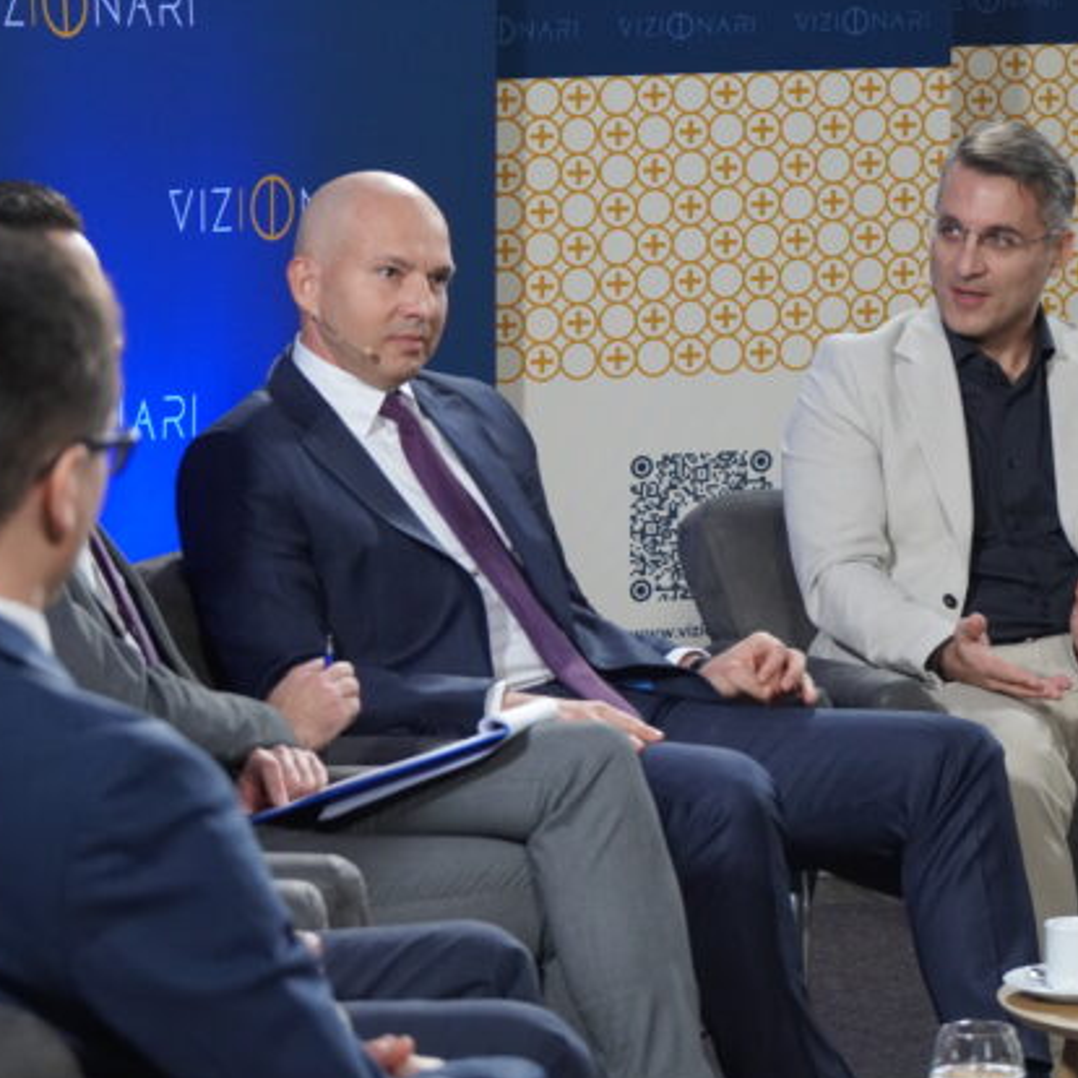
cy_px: 573
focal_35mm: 145
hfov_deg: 12.0
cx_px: 586
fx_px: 5109
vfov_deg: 12.0
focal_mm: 70
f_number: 4
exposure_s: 1/160
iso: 1600
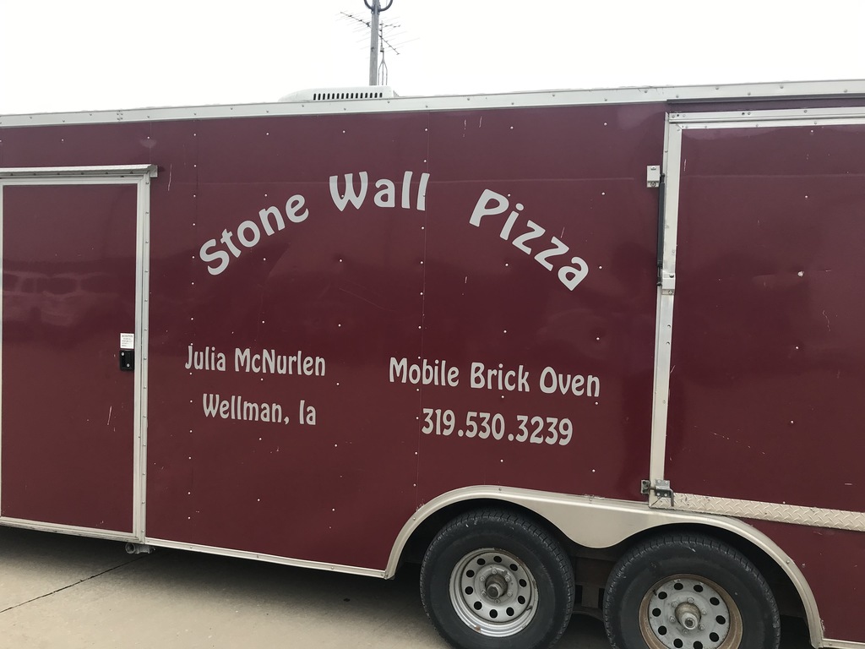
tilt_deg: +0.3
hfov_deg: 63.4
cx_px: 432
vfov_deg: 49.7
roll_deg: -2.3
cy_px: 324
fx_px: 700
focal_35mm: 28
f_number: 1.8
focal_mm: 3.99
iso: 20
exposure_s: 1/316
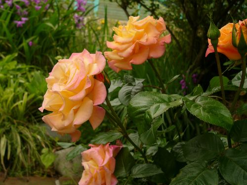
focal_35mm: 45
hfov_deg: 42.1
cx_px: 124
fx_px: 321
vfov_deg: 32.2
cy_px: 92
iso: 50
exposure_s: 1/100
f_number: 2.8
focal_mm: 7.5
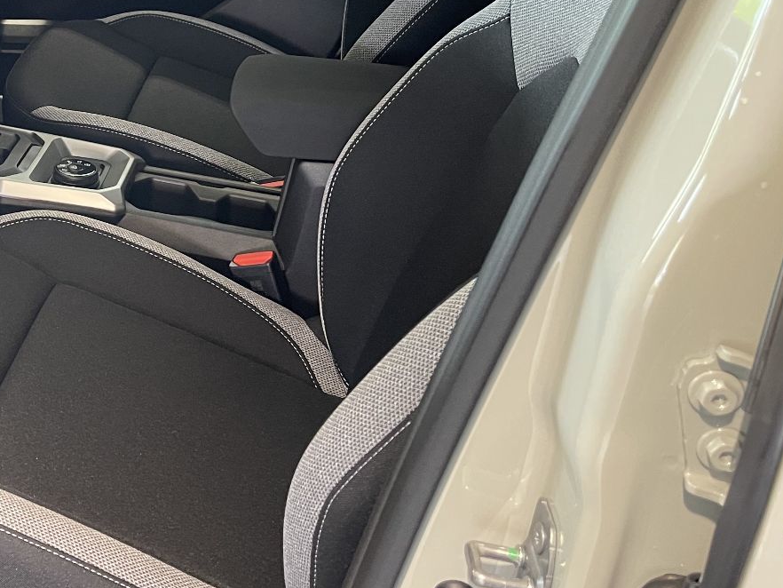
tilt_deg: -23.3
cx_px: 4
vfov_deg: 27.7
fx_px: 1154
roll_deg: -3.1
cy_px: 81
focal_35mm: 51
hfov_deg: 34.2
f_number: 1.6
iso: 320
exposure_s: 1/50
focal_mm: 5.1
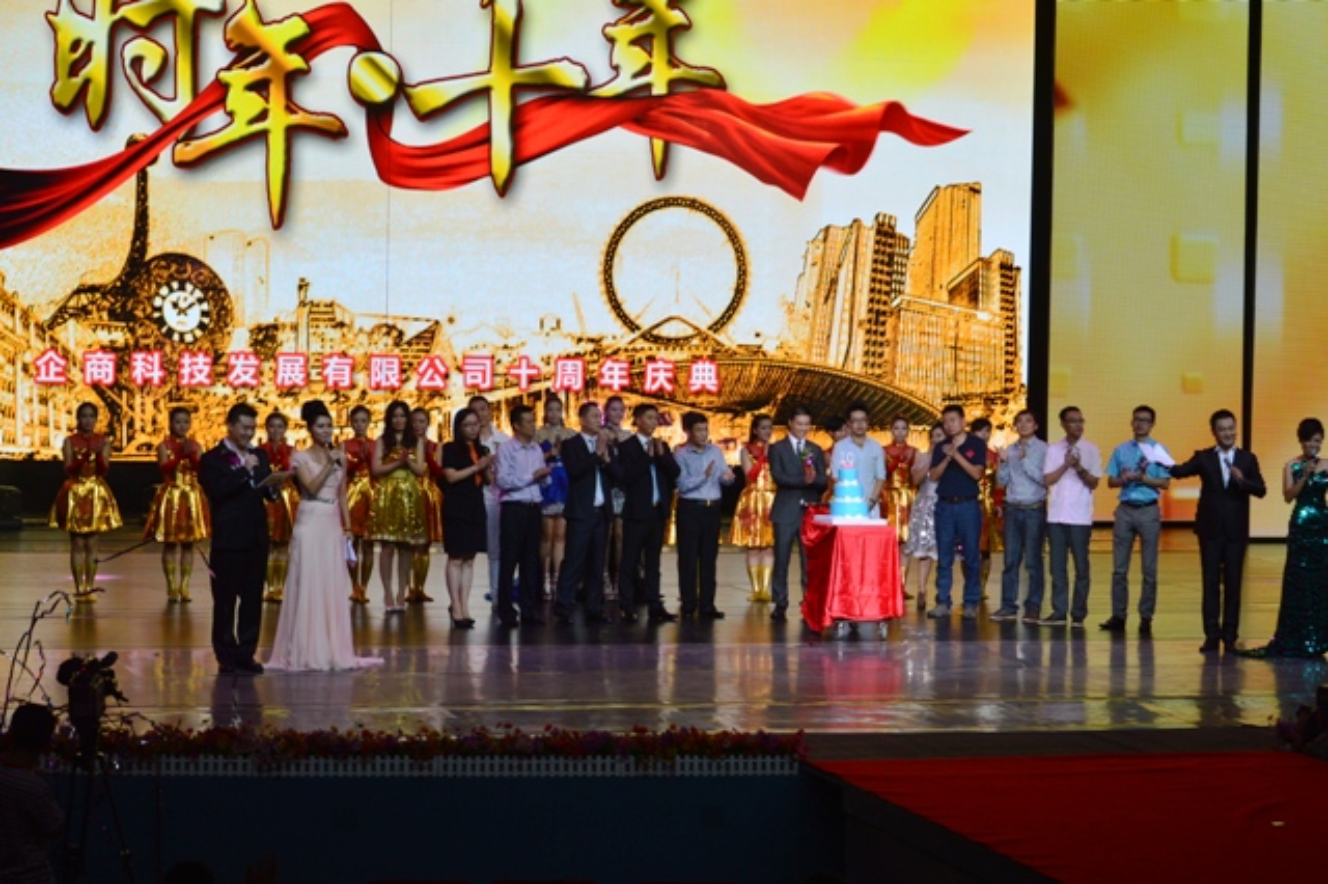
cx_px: 664
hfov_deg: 24.6
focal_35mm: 82
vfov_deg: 16.5
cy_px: 442
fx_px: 3042
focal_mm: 55
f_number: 9
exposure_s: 1/125
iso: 400
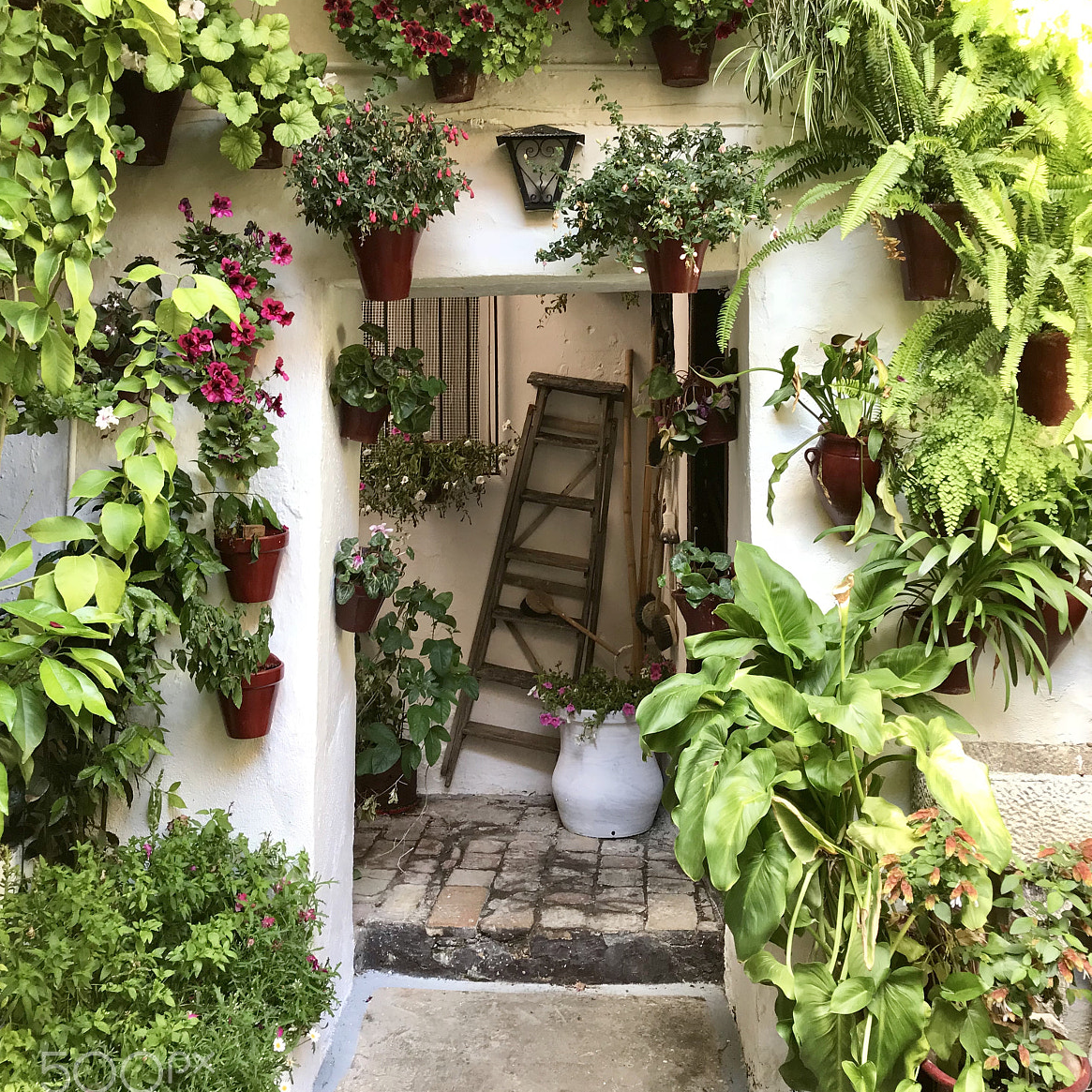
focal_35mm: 34
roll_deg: +0.7
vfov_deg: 48.2
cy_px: 446
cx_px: 545
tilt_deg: +1.2
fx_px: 1213
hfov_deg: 48.5
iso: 32
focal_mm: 3.99
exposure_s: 1/50
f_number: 1.8
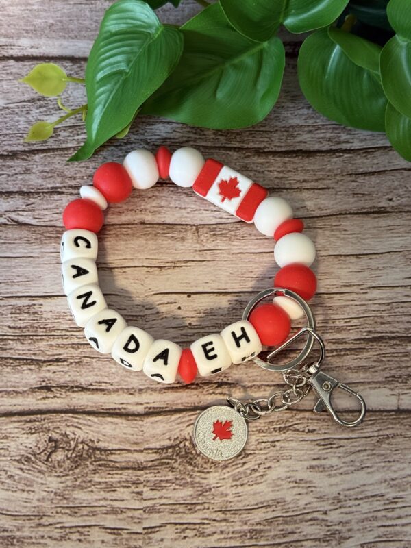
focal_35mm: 48
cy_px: 274
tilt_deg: -67.9
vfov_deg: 39.7
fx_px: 760
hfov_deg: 30.3
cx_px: 206
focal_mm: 6.76
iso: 250
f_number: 1.78
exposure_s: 1/40
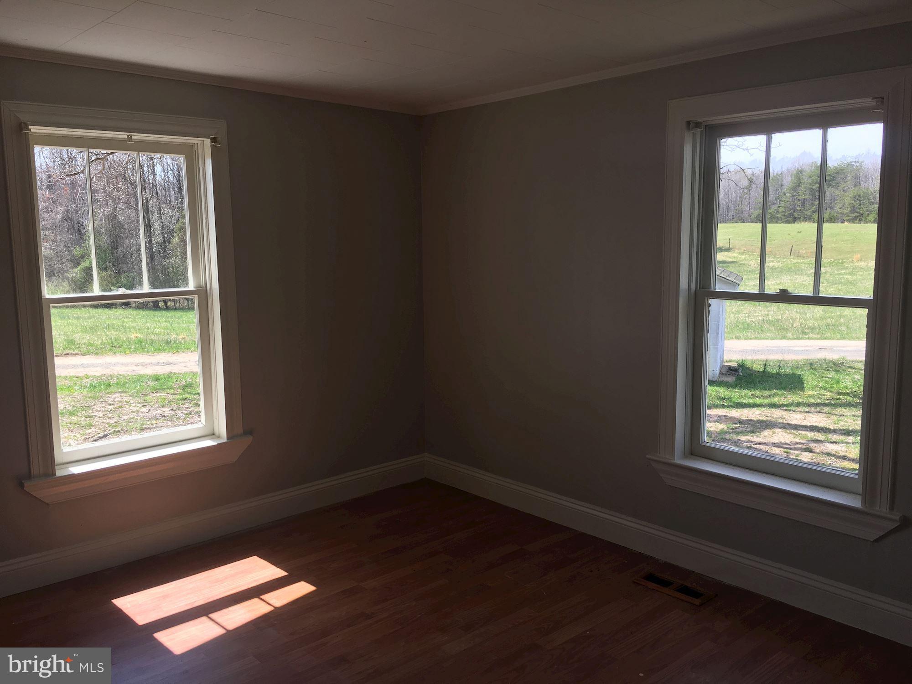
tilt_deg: -6.5
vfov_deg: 48.2
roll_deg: +0.2
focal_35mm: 29
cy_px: 342
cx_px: 456
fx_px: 764
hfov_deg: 61.7
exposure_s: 1/319
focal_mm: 4.15
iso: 25
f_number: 2.2
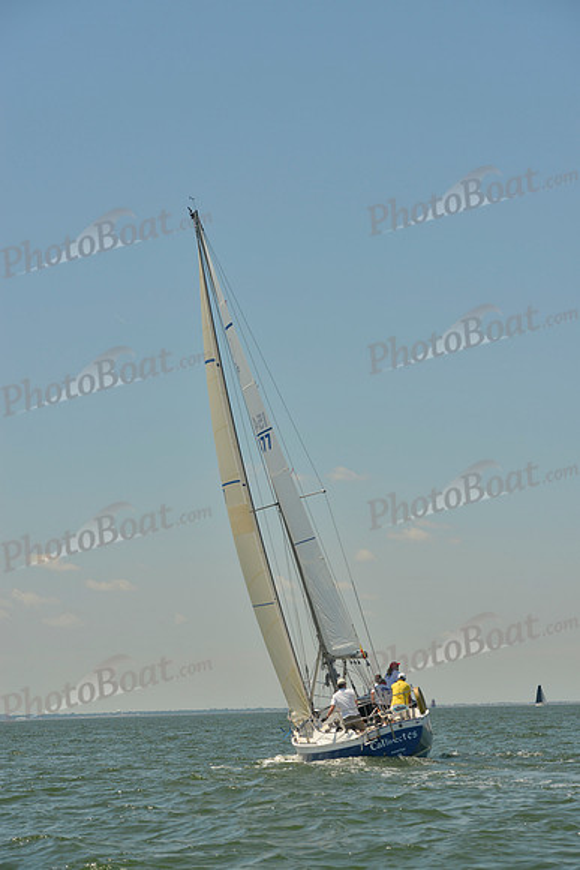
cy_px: 435
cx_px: 290
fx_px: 2294
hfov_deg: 14.4
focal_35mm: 95
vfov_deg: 21.5
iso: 200
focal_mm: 95
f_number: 8
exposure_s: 1/640
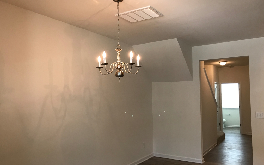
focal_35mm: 30
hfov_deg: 62.9
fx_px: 216
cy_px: 85
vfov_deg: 41.8
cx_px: 133
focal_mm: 3.99
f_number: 1.8
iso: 25
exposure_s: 1/30
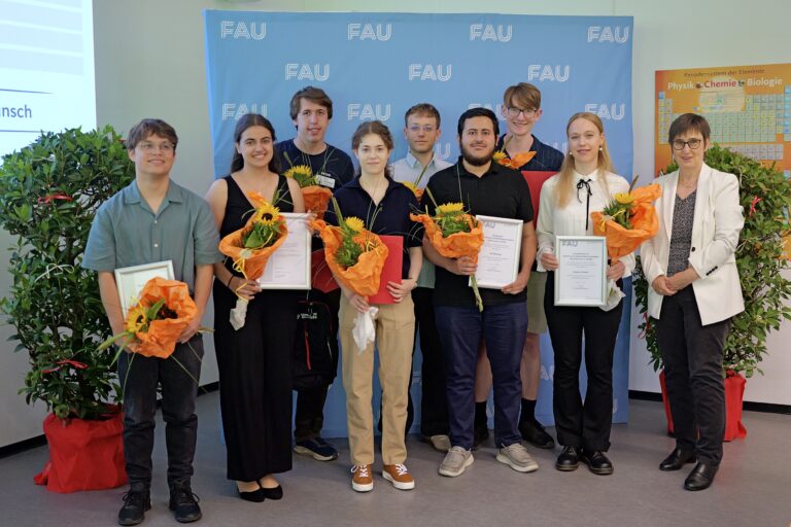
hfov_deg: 43.6
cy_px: 264
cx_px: 396
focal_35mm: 45
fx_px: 989
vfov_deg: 29.9
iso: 1600
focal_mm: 45
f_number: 2.8
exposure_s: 1/100
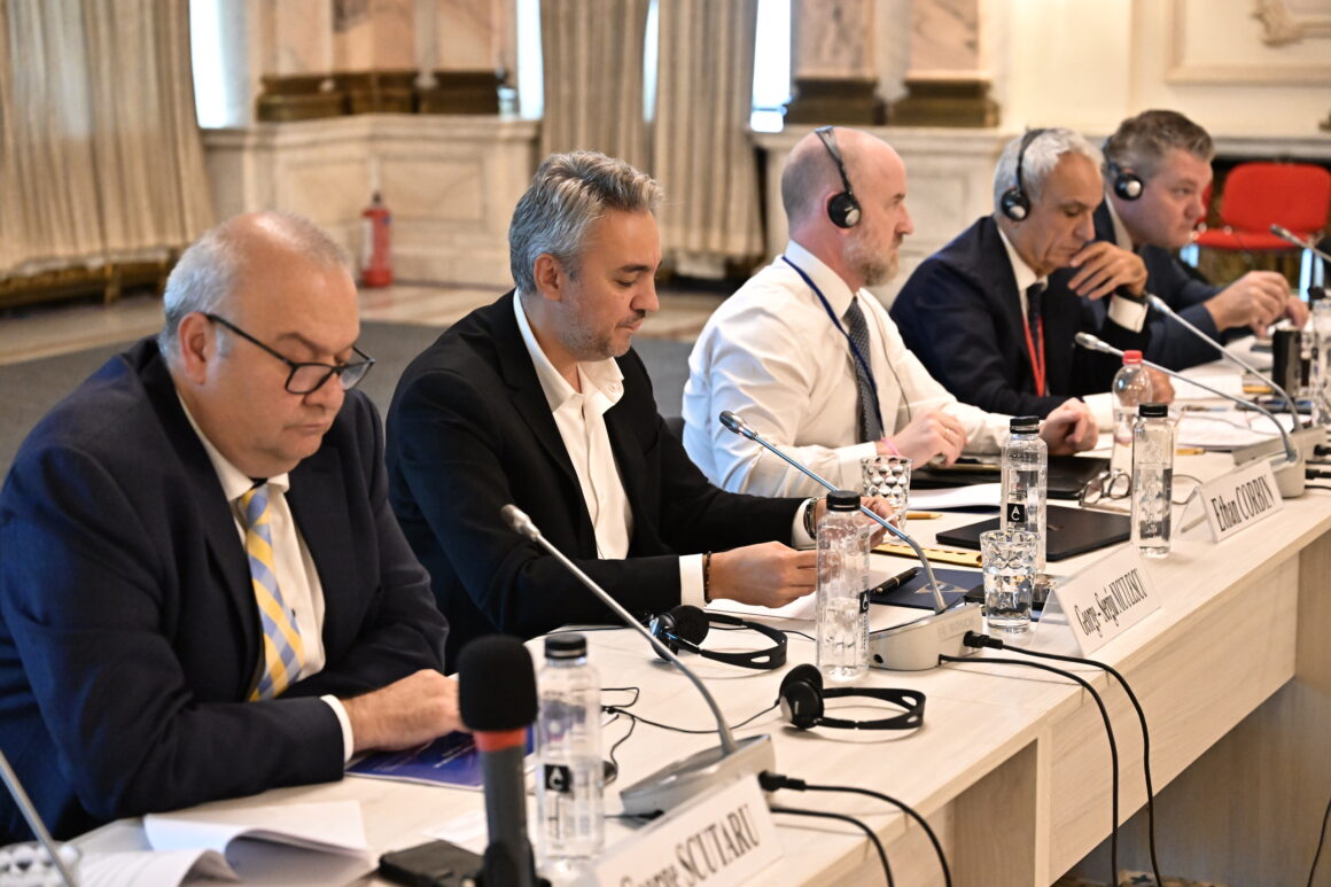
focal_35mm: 68
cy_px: 444
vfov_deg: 20.0
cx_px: 666
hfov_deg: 29.7
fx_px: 2514
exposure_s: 1/250
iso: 6400
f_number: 4
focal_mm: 68
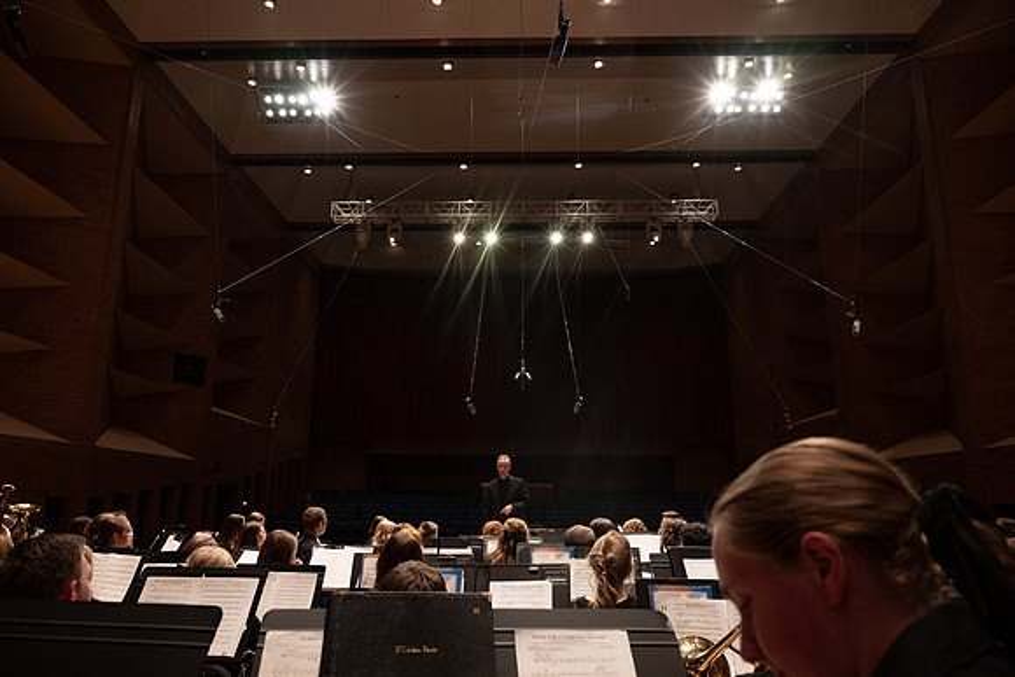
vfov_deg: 50.9
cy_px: 338
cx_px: 508
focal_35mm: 25
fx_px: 712
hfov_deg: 70.9
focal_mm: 24
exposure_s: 1/250
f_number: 4
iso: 1250
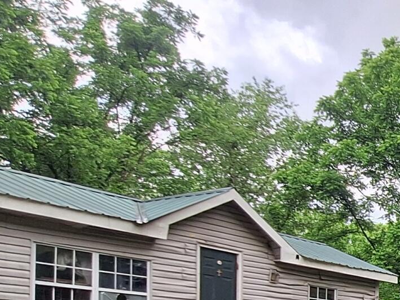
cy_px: 345
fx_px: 636
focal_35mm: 55
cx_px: 621
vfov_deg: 24.4
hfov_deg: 25.2
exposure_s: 1/320
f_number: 2.2
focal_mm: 1.74
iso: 40
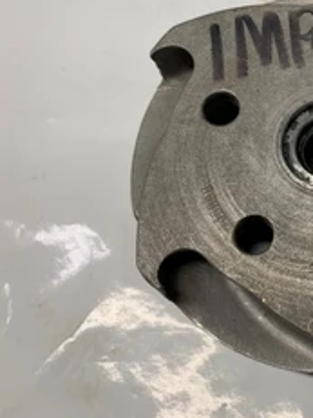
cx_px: 326
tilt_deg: -69.3
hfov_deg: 29.6
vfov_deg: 41.9
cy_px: 168
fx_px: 543
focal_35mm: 45
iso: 32
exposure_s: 1/122
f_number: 1.8
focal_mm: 4.25
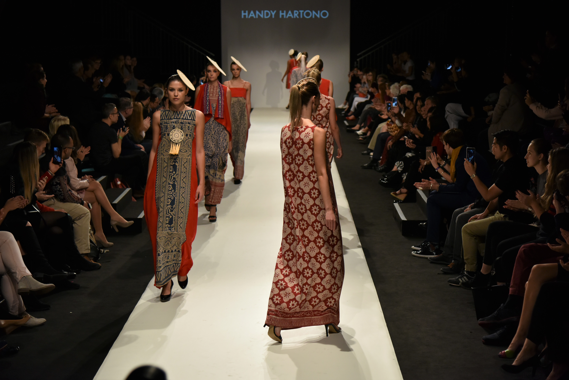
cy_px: 190
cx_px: 284
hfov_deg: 30.9
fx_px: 1028
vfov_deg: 20.9
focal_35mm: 65
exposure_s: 1/1000
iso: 1600
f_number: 4
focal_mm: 65
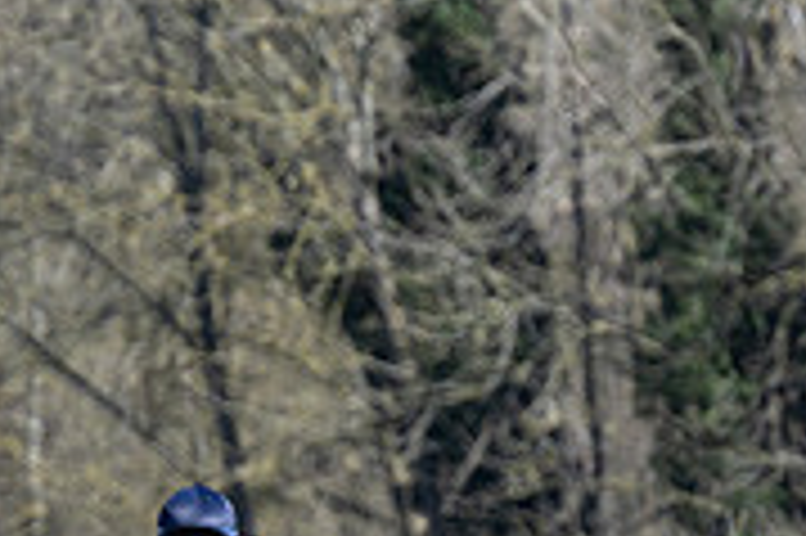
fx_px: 26036
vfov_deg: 1.2
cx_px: 491
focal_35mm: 1164
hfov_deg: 1.8
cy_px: 811
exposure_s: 1/1000
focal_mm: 240
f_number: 4
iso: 160
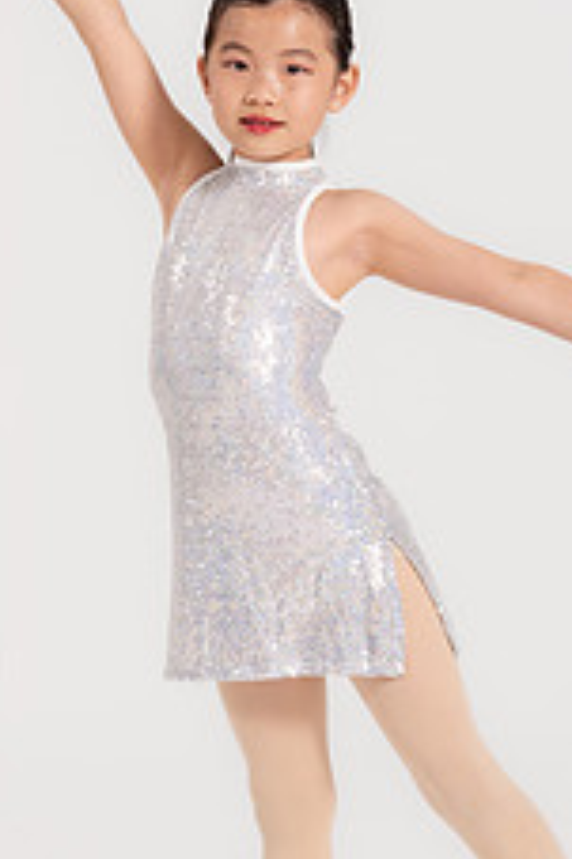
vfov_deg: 18.4
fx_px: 2649
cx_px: 288
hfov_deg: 12.3
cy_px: 443
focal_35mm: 111
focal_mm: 56
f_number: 10
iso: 400
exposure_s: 1/125
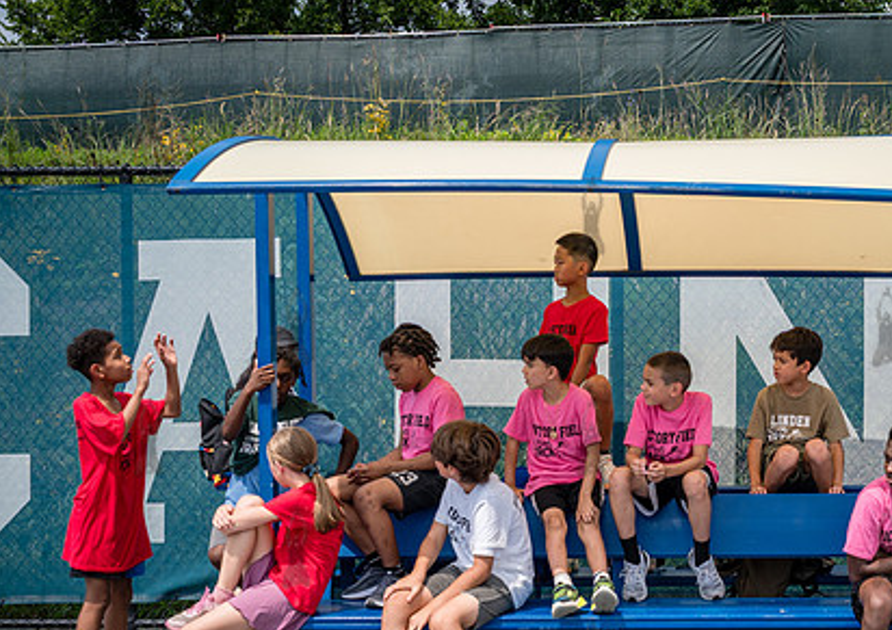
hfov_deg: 34.1
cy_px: 395
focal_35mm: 56
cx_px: 691
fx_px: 1413
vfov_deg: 25.1
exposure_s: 1/640
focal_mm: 35
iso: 100
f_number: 5
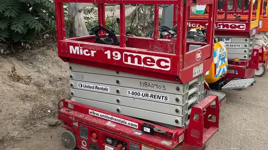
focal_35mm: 41
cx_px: 134
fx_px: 291
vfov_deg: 29.0
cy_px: 69
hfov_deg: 49.4
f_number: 1.6
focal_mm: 5.1
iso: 50
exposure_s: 1/534
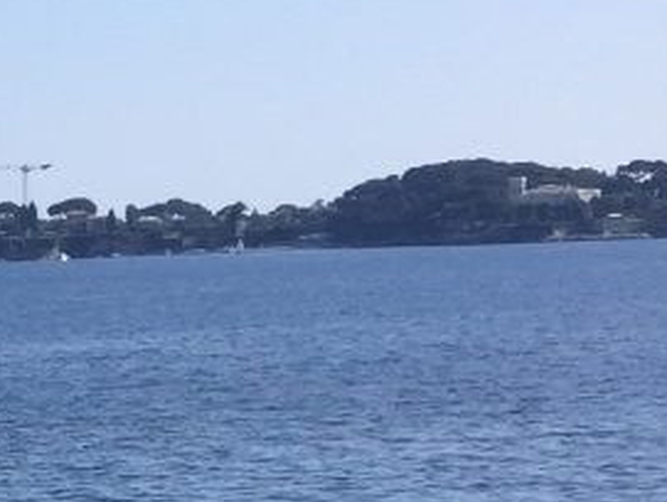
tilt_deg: -3.4
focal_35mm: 171
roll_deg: +2.0
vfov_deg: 8.6
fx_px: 3299
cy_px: 534
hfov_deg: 9.4
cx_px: -1272
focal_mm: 4.15
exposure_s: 1/2326
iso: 32
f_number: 2.2
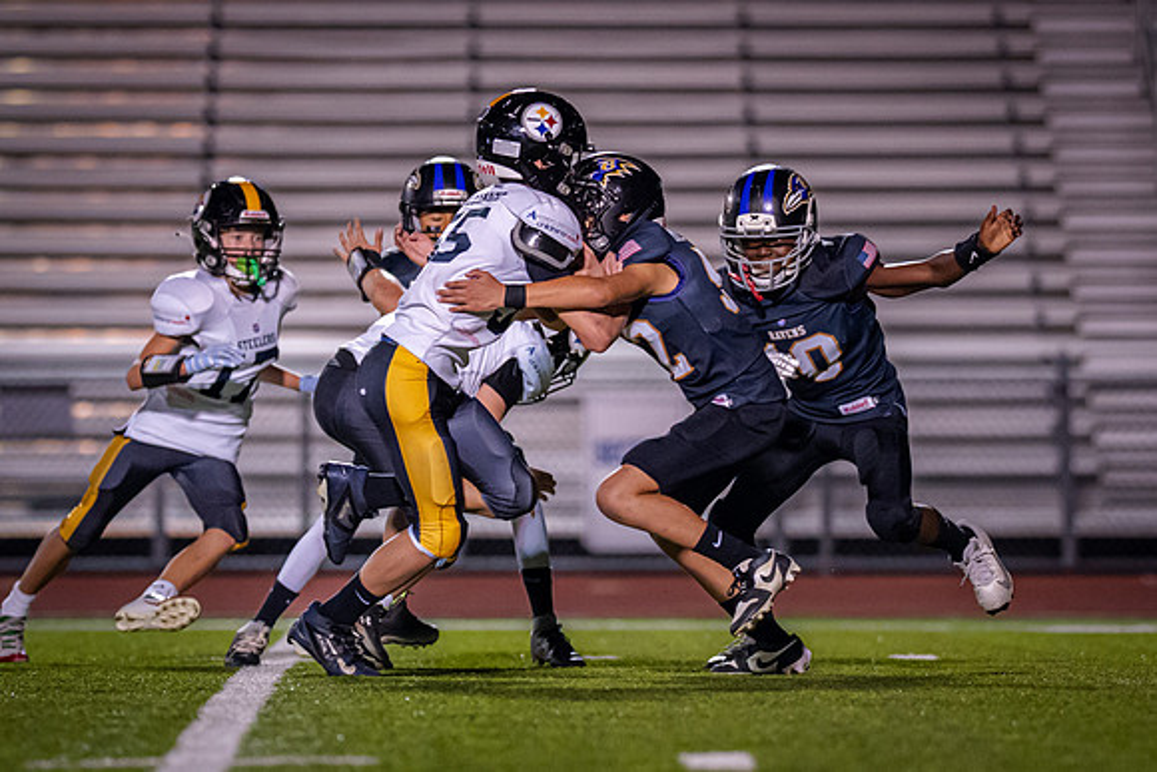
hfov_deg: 5.7
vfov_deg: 3.8
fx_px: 11640
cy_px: 347
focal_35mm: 362
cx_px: 610
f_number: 1.8
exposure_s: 1/1000
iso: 1600
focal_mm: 135
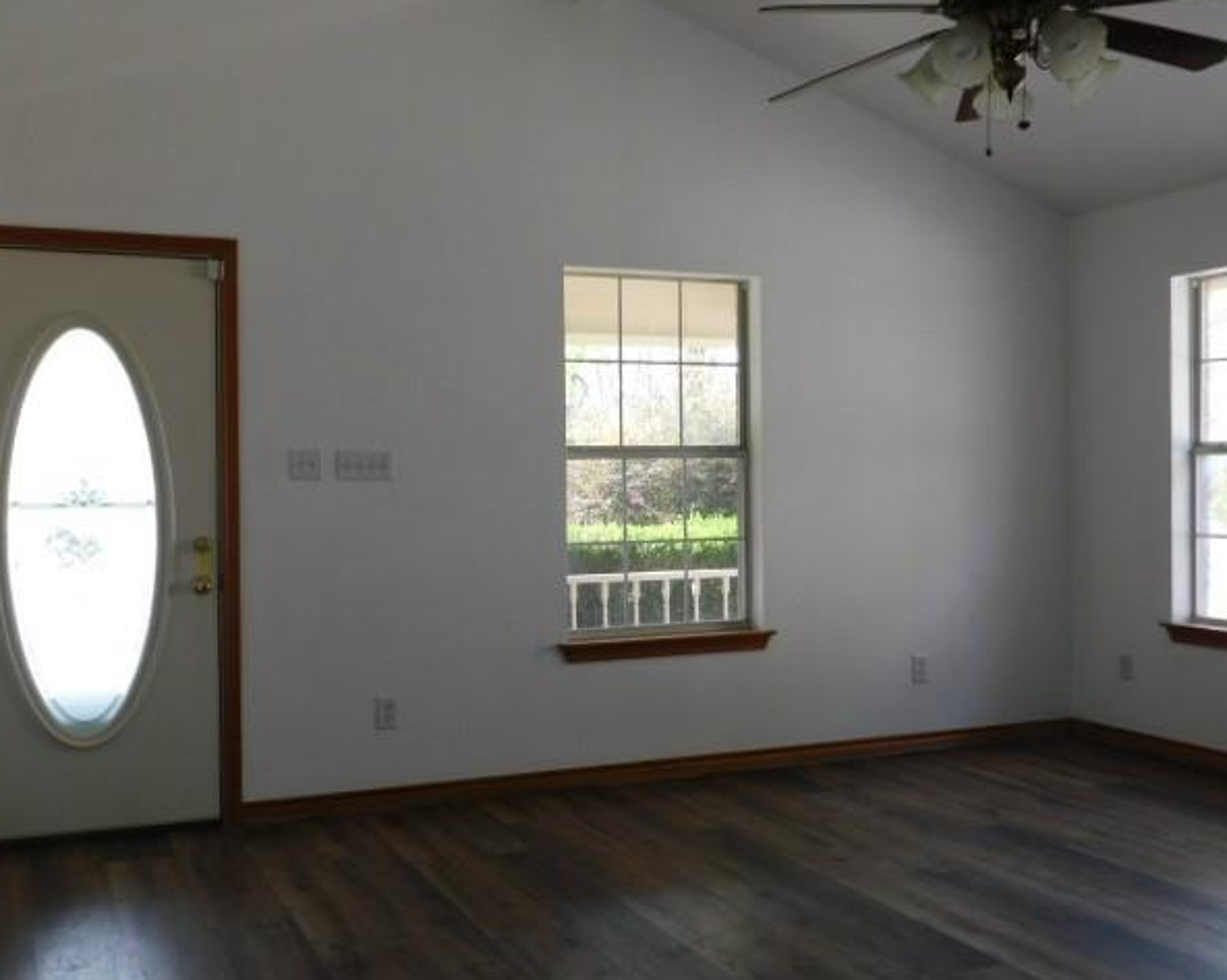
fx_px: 1379
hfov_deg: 48.0
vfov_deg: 39.1
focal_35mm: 38
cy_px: 491
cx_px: 605
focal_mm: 6.3
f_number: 3.5
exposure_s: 1/30
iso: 125
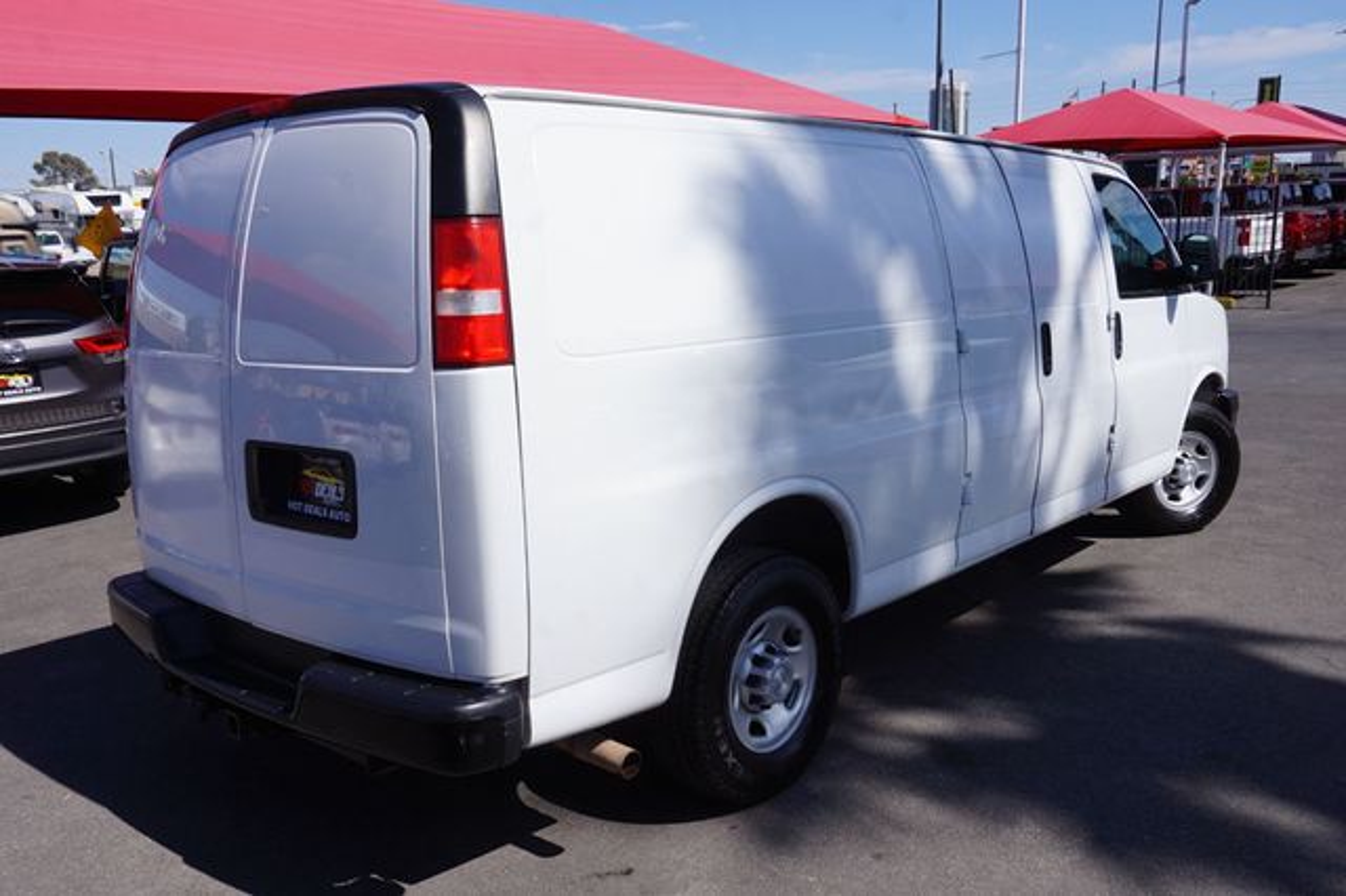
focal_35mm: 32
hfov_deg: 59.5
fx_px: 1177
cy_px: 448
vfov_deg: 41.7
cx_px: 673
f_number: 14
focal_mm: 21
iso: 100
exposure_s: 1/125
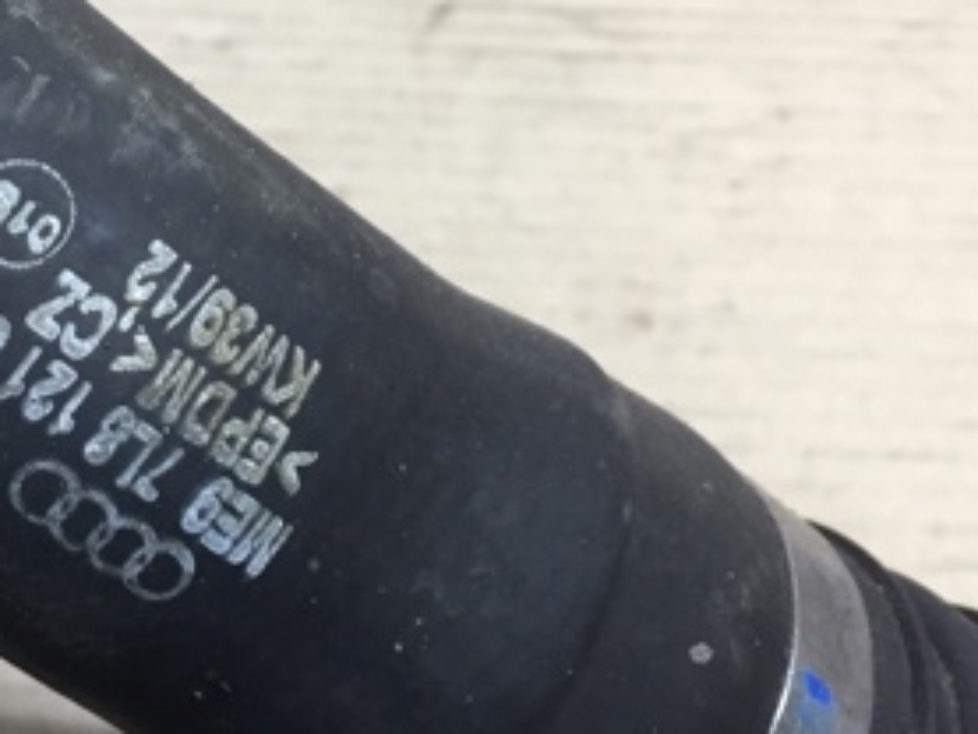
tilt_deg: -42.0
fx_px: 1894
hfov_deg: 27.6
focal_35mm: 67
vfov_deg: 21.8
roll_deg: -2.1
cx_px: 39
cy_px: 229
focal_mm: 4.15
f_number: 2.2
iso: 125
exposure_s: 1/33
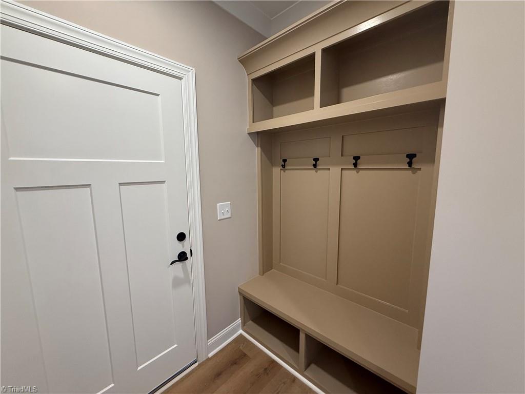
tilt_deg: -7.0
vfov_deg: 85.7
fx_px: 212
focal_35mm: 14
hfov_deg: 102.1
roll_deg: +1.1
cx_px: 262
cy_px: 197
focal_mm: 2.22
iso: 320
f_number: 2.2
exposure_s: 1/120
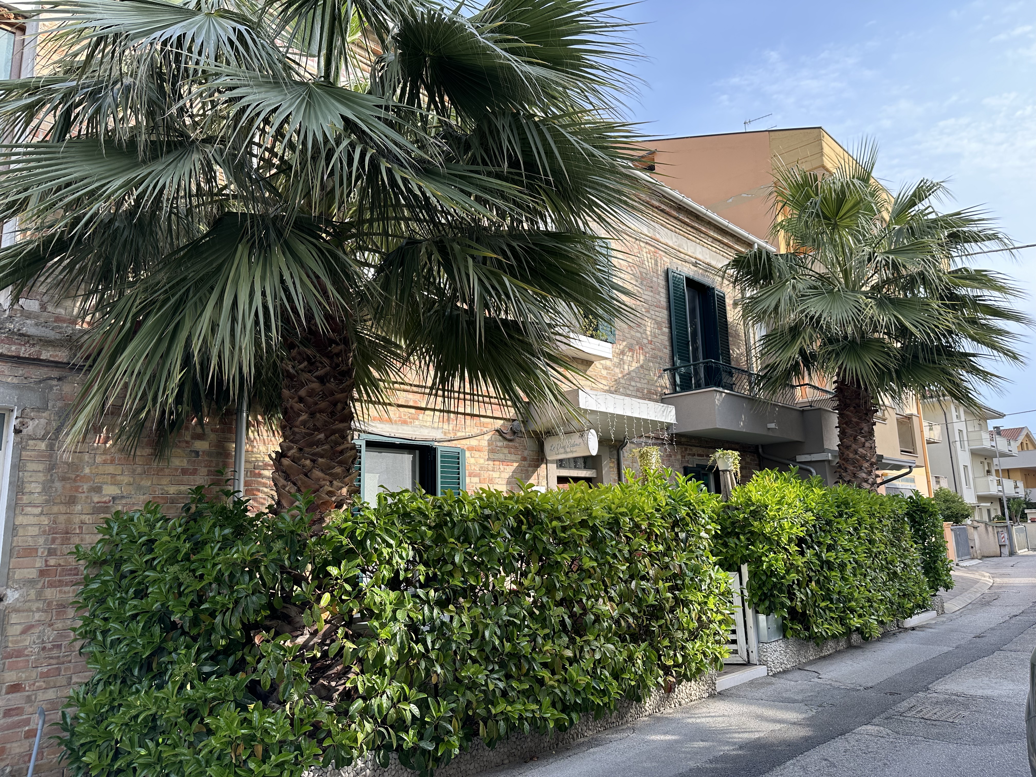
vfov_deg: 56.8
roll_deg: +1.9
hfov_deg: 71.6
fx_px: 718
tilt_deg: +9.7
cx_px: 518
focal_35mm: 24
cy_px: 388
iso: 80
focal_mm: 6.86
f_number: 1.78
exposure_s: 1/887
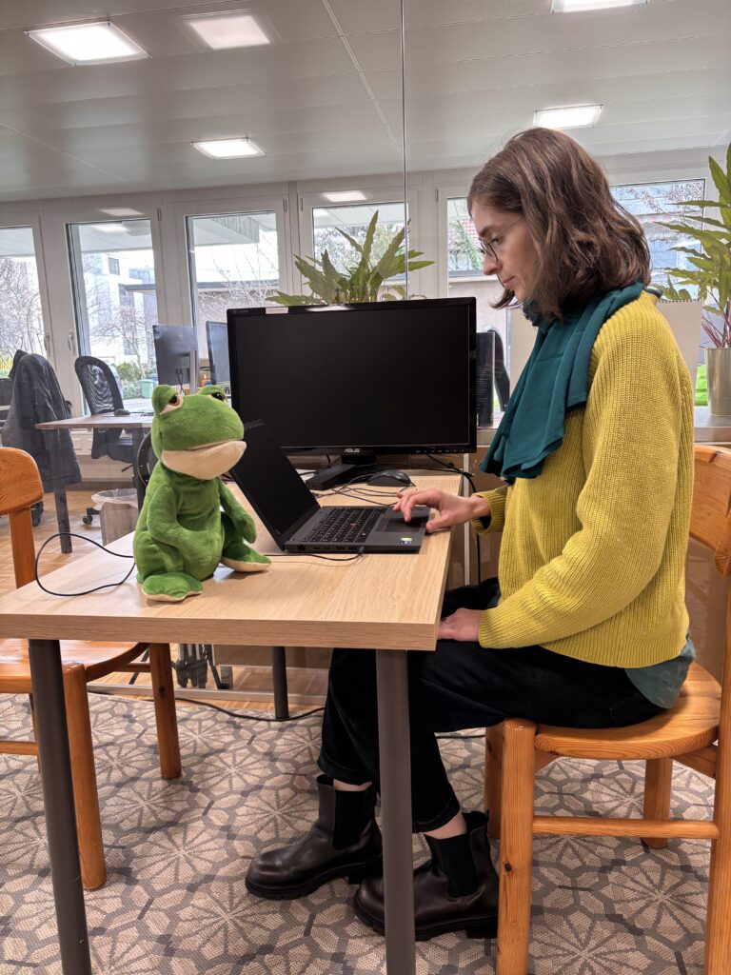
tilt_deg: -10.7
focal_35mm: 26
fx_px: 732
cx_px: 366
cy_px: 488
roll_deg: +1.7
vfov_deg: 67.3
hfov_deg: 53.1
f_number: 1.6
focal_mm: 5.96
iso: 125
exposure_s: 1/100
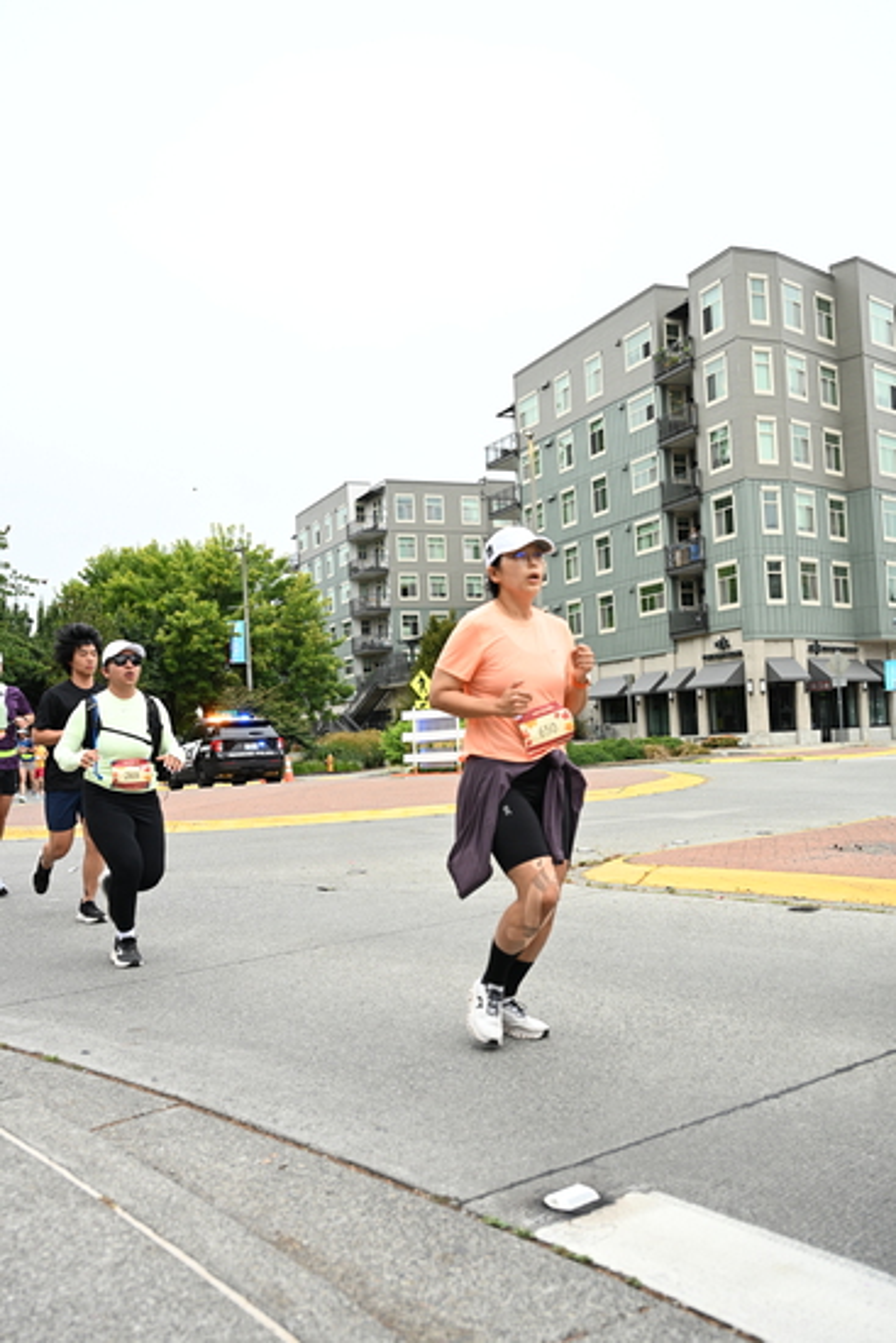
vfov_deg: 58.7
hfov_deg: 41.1
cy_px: 672
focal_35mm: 32
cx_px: 448
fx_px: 1194
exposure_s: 1/800
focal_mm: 32
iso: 1600
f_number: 4
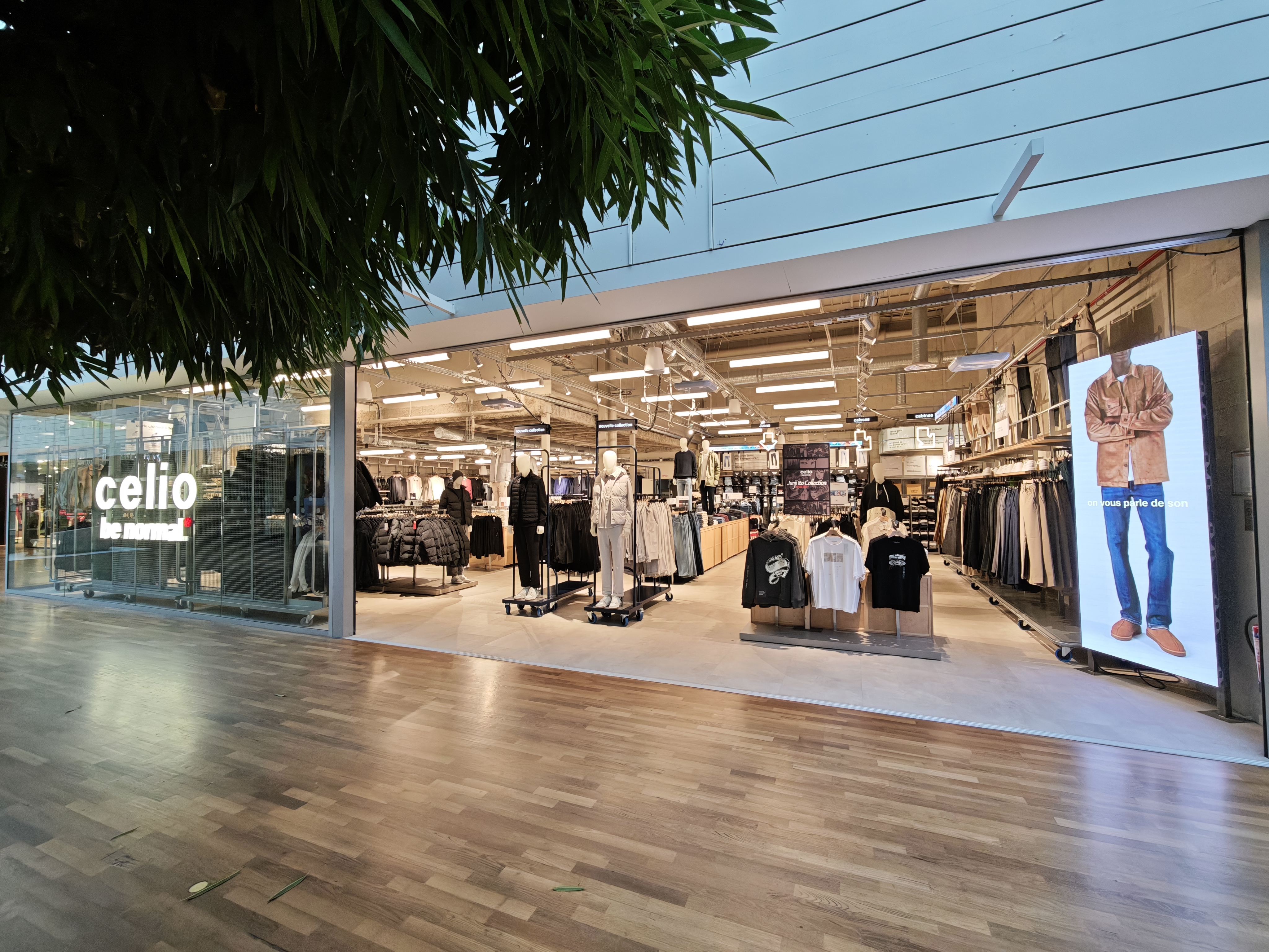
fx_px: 513
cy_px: 476
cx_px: 634
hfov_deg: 102.1
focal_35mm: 14
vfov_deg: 85.7
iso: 640
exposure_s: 1/200
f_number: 2.2
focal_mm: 2.13
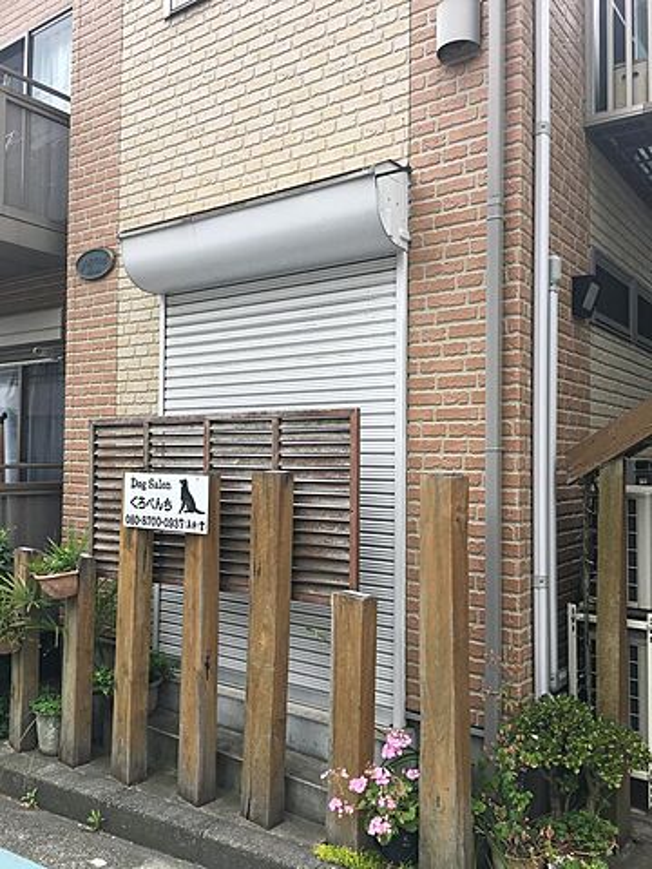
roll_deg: -1.1
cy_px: 434
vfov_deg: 61.7
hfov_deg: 48.2
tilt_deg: +4.0
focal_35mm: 29
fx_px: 728
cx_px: 326
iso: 25
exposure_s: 1/382
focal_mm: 4.15
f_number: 2.2
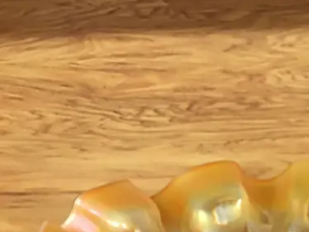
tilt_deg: -24.1
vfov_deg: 17.8
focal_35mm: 79
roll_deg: +0.6
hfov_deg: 23.9
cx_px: 290
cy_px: 273
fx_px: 705
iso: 125
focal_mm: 4.15
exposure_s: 1/17
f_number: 2.2
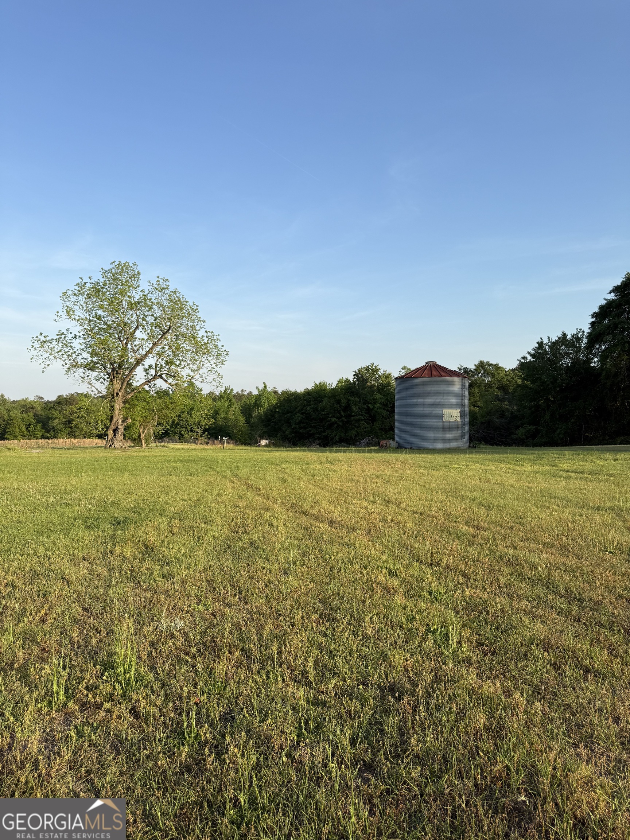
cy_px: 420
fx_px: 582
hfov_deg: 56.8
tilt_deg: +0.1
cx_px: 315
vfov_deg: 71.6
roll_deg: +0.4
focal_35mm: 24
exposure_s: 1/2370
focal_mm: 6.76
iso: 80
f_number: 1.78
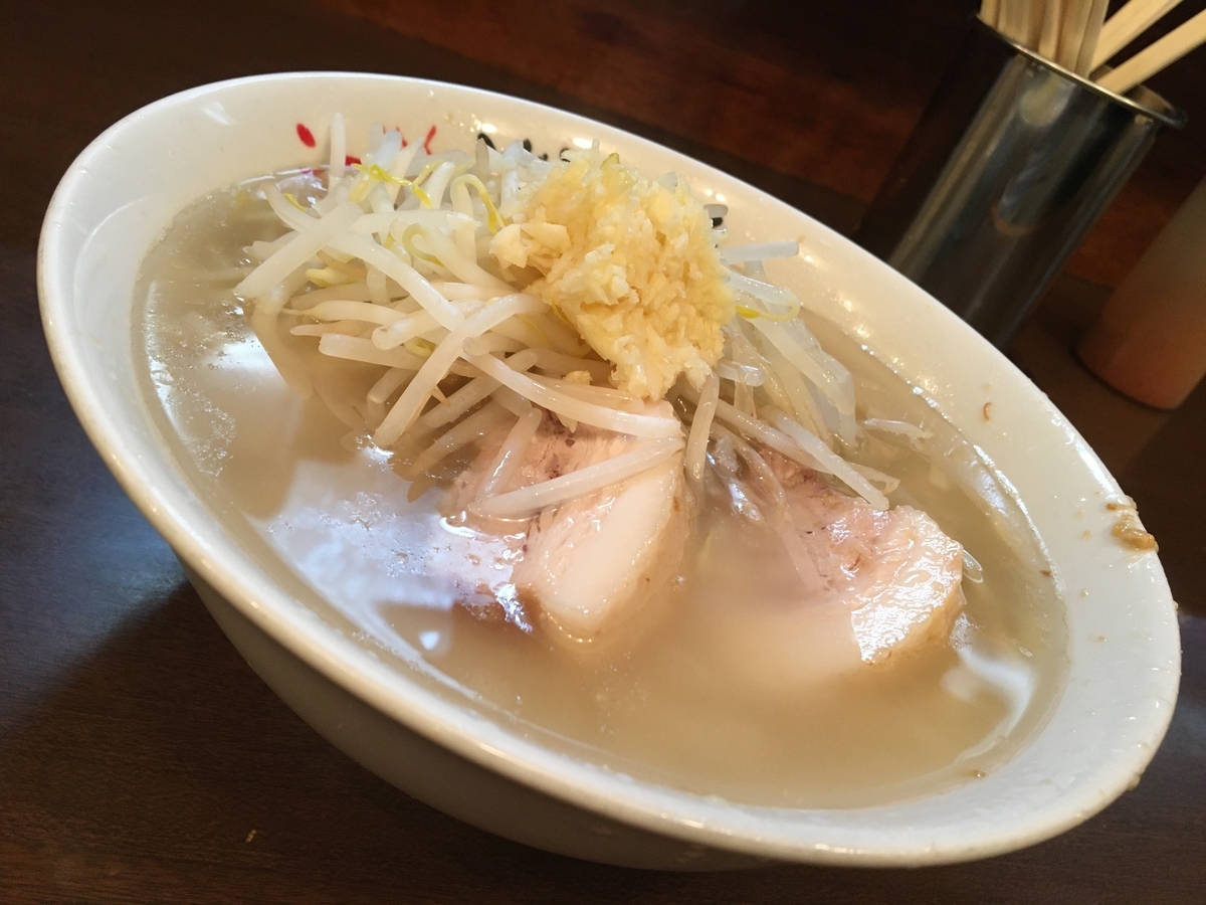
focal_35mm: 29
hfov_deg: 61.7
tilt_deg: -31.2
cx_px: 603
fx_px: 1010
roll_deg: -25.6
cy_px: 452
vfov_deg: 48.2
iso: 160
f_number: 2.2
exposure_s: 1/33
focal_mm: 4.15
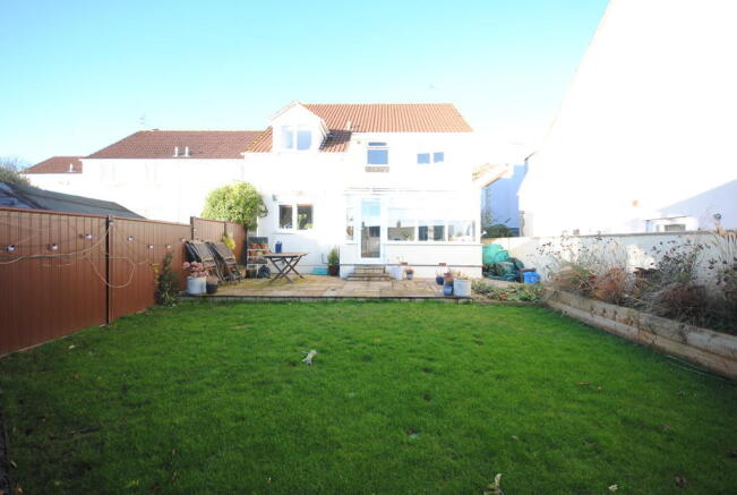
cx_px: 368
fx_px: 308
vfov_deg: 77.6
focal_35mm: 15
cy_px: 248
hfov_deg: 100.3
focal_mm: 10
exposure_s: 1/100
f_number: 5
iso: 200
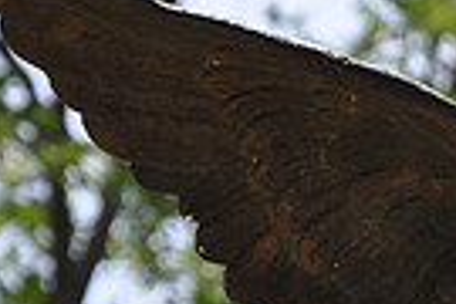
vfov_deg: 2.4
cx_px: 581
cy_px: 404
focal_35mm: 580
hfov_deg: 3.5
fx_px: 7346
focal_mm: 90
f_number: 7.1
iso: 200
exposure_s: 1/250
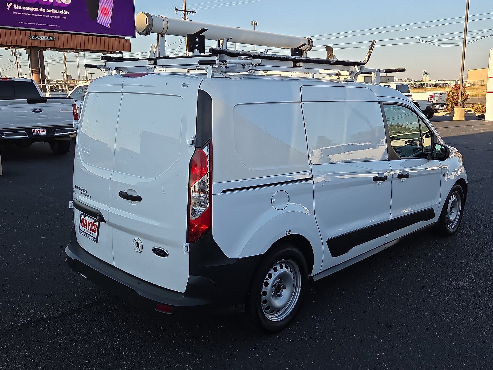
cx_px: 246
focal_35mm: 32
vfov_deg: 44.2
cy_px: 185
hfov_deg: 56.8
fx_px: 456
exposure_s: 1/588
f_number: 1.8
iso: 25
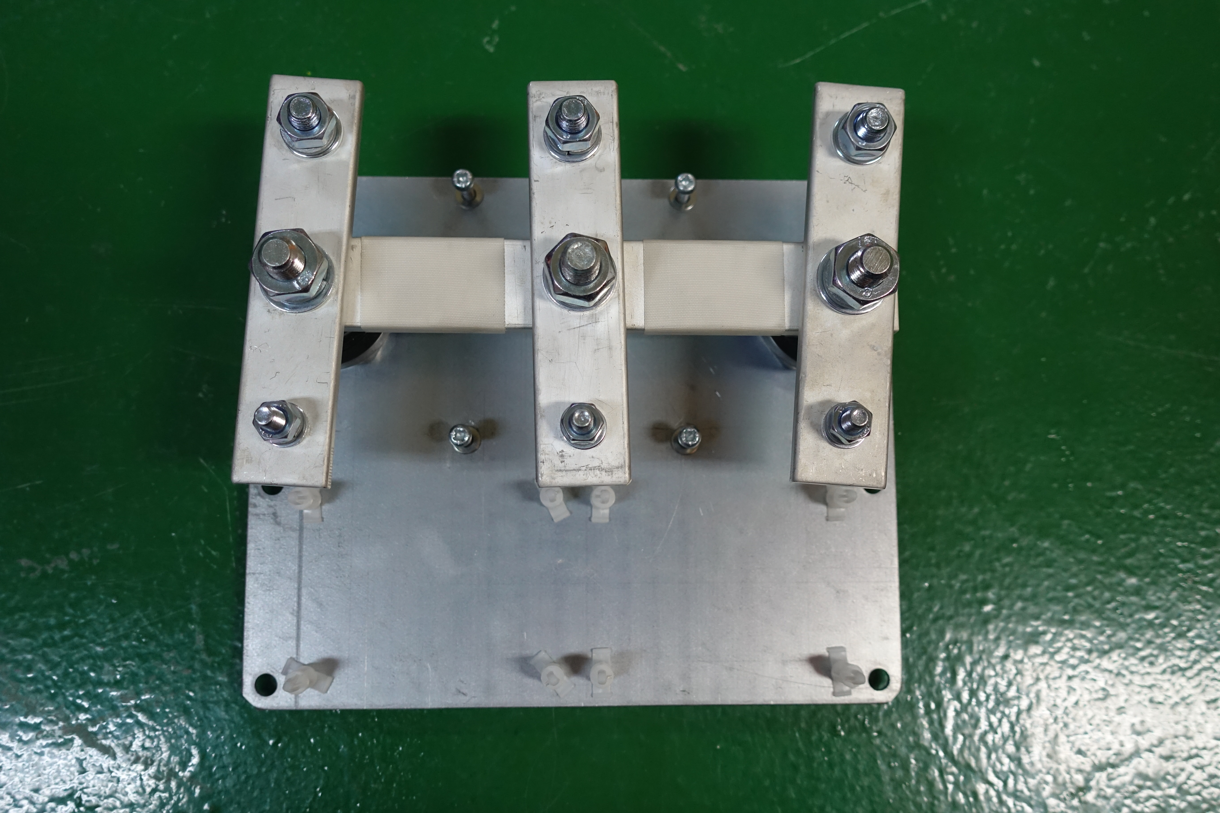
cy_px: 406
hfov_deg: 58.7
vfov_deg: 41.1
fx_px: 1084
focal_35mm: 32
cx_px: 610
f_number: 2.8
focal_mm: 11.69
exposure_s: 1/40
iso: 640
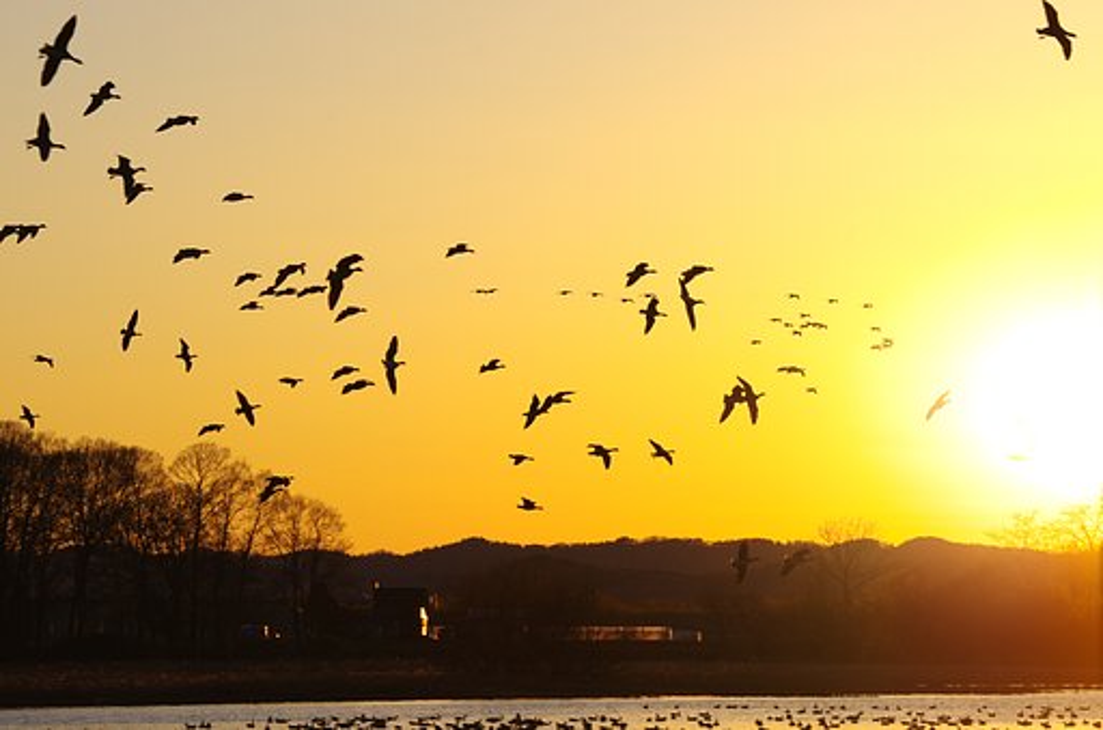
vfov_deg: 7.4
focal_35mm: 184
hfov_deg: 11.2
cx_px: 552
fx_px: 5625
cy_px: 365
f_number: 9
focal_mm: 123
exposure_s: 1/320
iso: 200
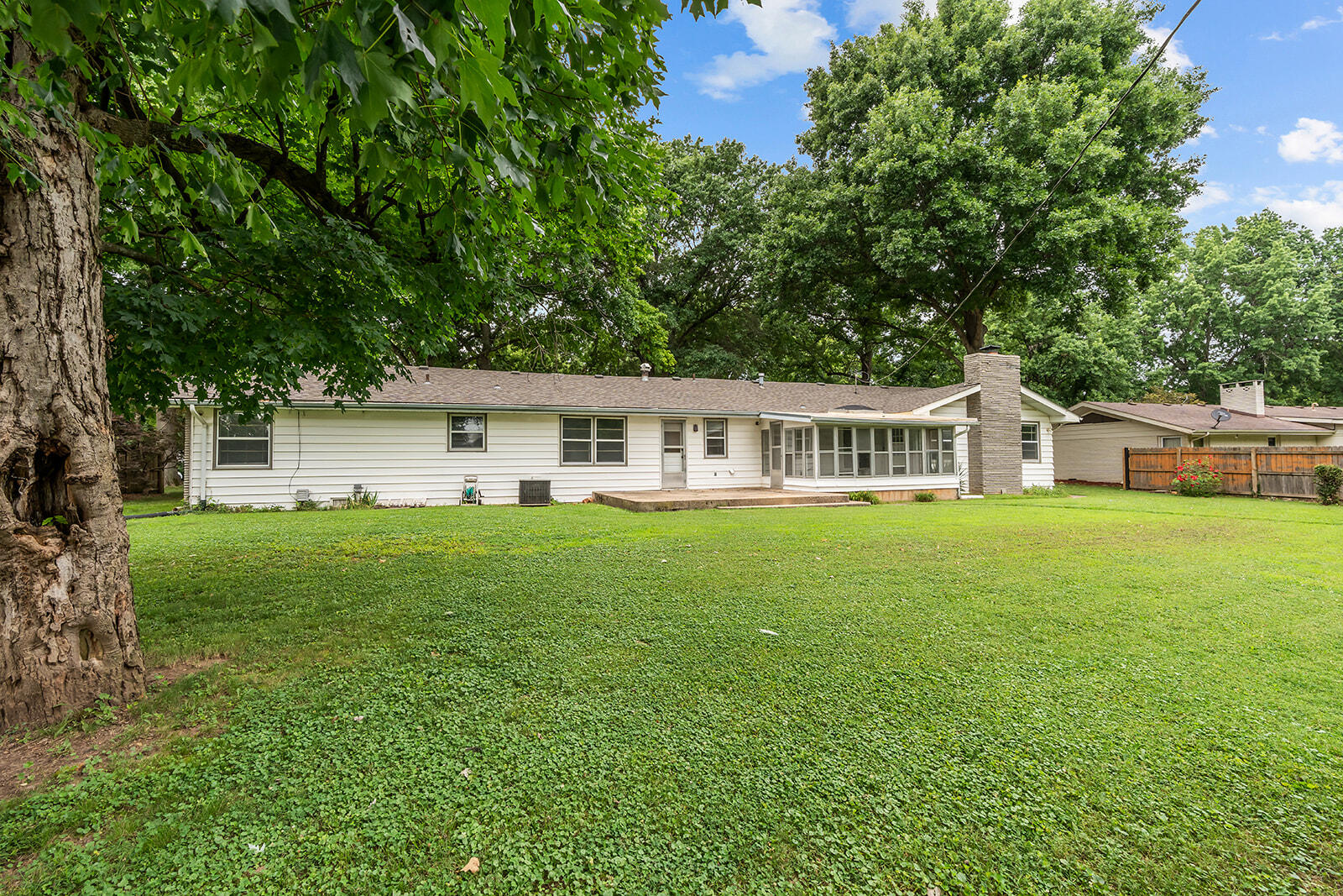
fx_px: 597
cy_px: 448
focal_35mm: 16
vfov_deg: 73.8
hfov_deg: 96.7
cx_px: 672
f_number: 11
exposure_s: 1/60
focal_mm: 16
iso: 1000
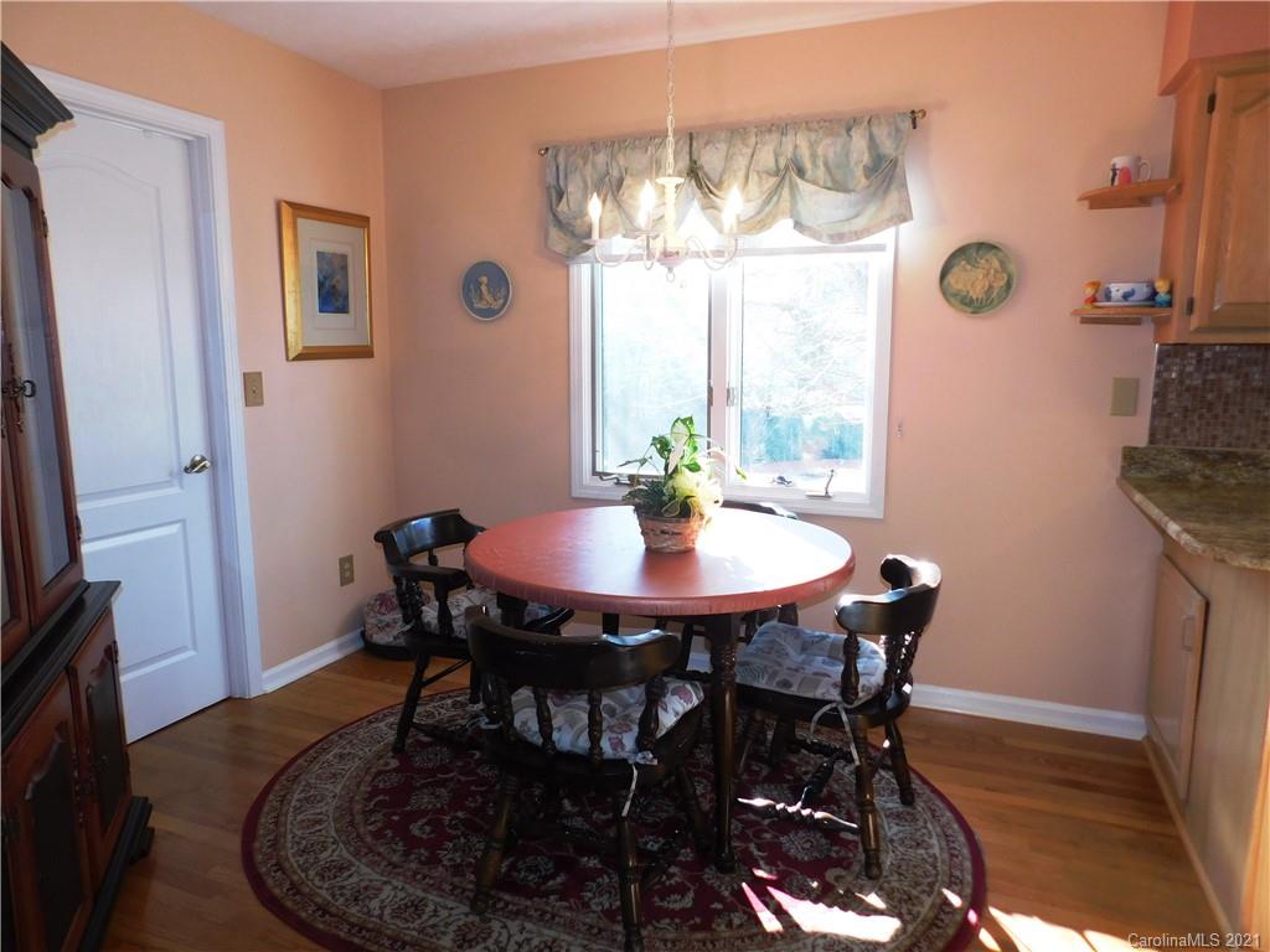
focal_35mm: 23
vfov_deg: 58.9
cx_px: 635
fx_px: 844
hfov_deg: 73.9
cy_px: 476
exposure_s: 1/50
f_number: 3
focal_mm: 4
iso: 125
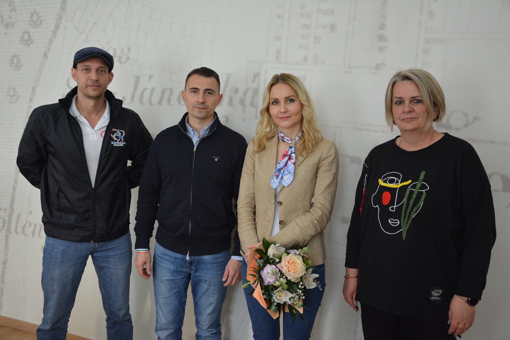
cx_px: 255
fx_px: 510
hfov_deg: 53.1
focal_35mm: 36
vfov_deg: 36.9
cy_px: 170
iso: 800
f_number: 3.8
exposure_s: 1/30
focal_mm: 24
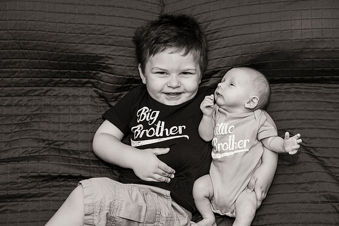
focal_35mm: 50
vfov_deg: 27.0
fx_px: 471
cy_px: 113
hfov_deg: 39.6
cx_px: 170
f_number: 3.5
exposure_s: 1/100
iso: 800
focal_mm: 50
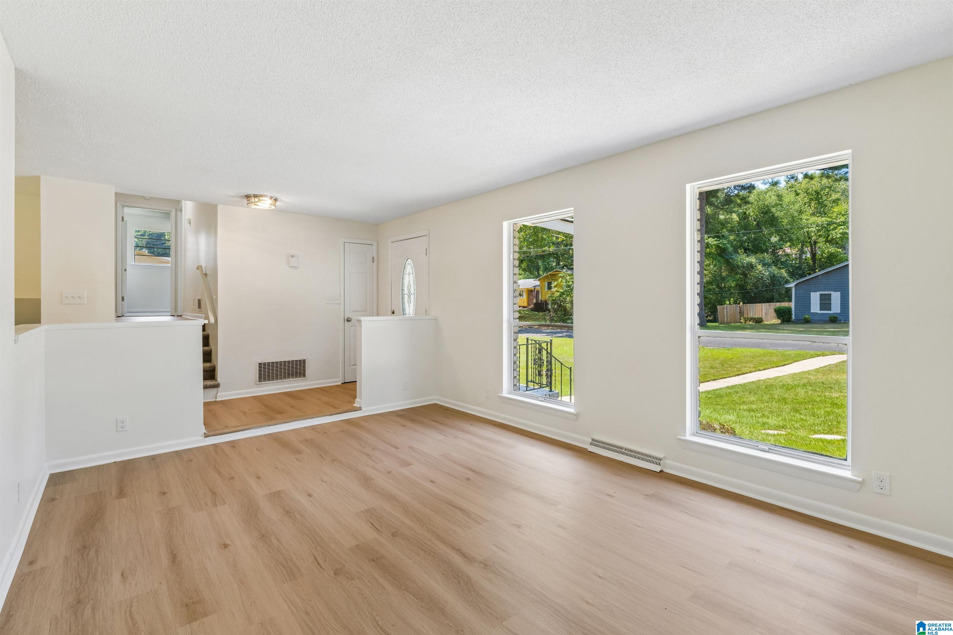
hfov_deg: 96.7
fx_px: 424
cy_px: 318
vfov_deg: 73.7
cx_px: 476
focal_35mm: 16
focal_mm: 16
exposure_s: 1/40
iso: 400
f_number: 13
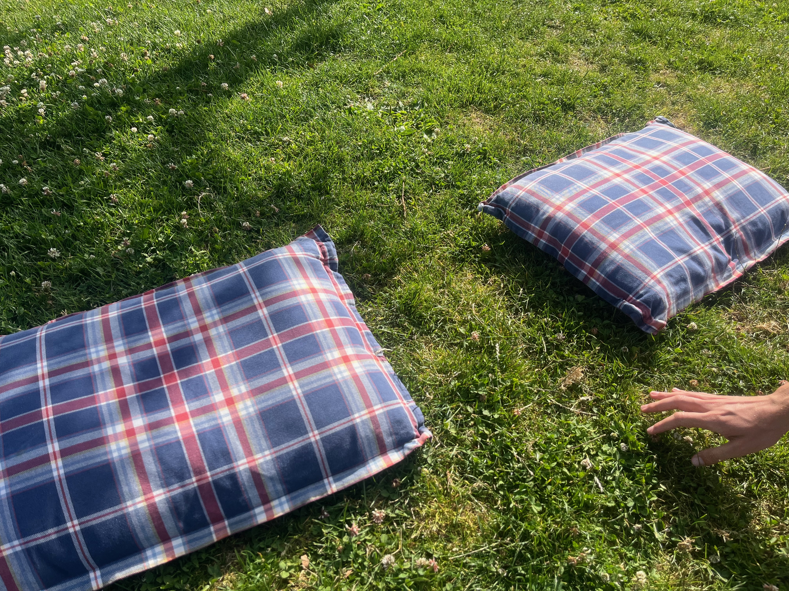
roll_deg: +5.7
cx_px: 394
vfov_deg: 53.1
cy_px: 296
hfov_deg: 67.3
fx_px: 593
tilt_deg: -38.7
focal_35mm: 26
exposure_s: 1/3521
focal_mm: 5.1
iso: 50
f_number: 1.6
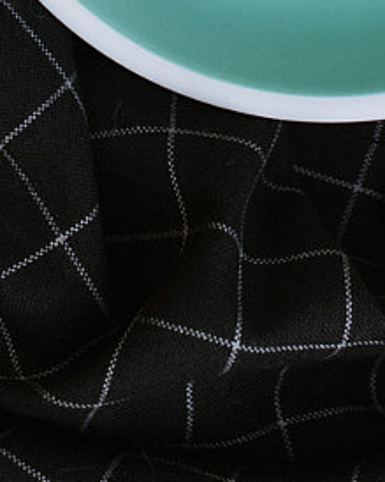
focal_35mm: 274
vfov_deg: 6.8
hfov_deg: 5.6
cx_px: 316
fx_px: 3905
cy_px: -537
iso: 500
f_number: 4
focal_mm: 50
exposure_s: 1/160
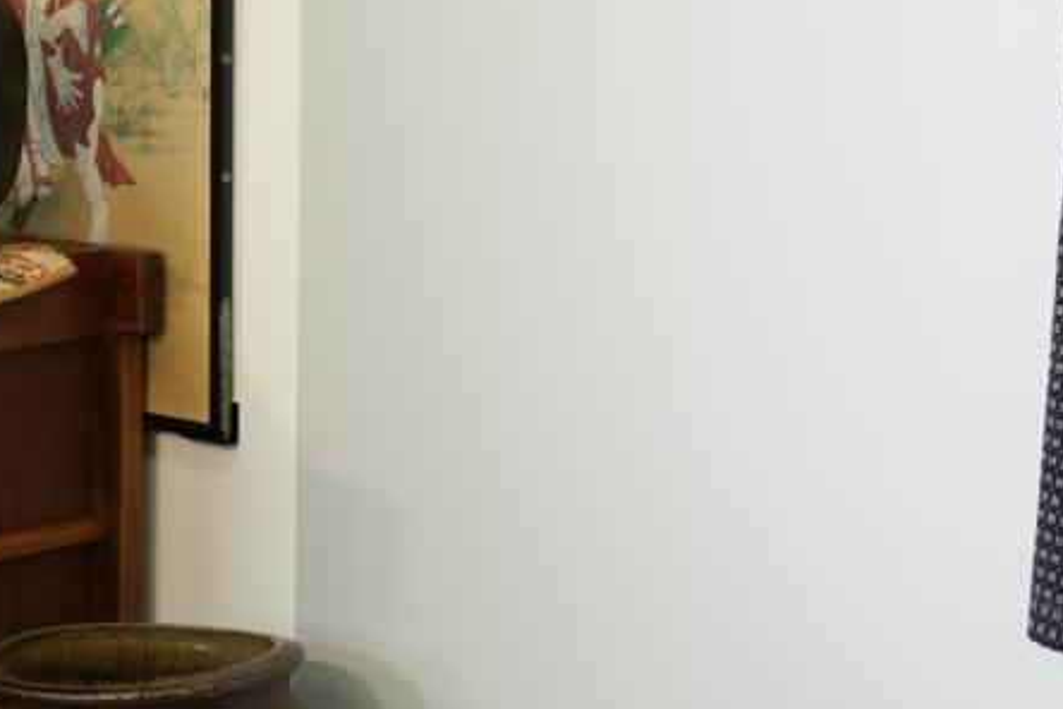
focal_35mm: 105
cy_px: -25
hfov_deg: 18.5
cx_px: 1262
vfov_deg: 12.9
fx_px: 3100
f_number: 4
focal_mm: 43
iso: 500
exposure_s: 1/50
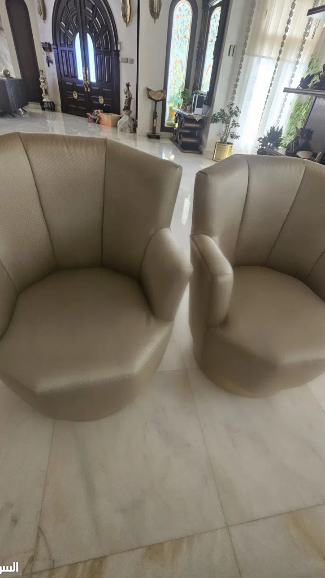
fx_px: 230
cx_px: 172
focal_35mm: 15
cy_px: 299
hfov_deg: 70.5
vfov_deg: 103.0
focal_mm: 2.2
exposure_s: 1/50
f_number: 2.2
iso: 250
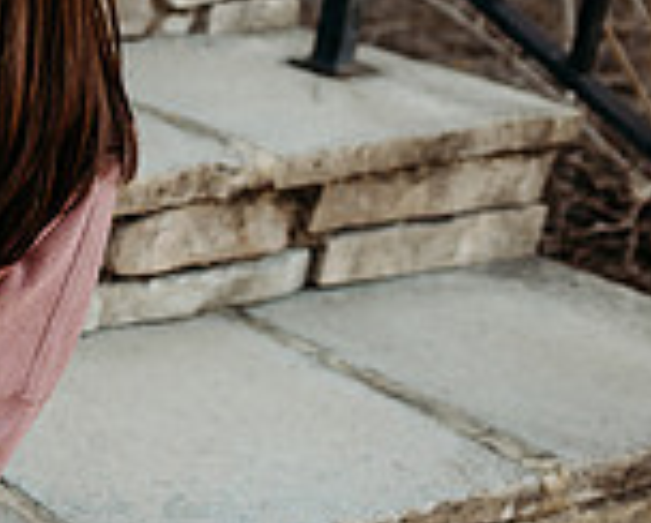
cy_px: 204
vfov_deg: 17.9
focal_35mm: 86
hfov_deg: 17.4
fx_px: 1659
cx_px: -565
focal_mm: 24
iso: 250
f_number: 2.8
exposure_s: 1/320
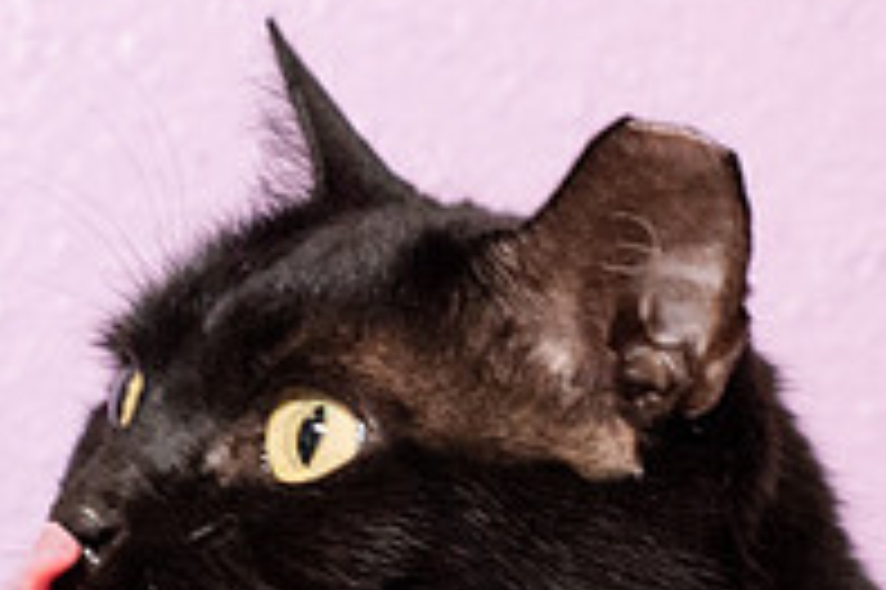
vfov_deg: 5.8
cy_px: 490
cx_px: 303
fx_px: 5828
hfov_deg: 8.7
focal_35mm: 237
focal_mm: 50
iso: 2500
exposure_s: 1/100
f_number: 5
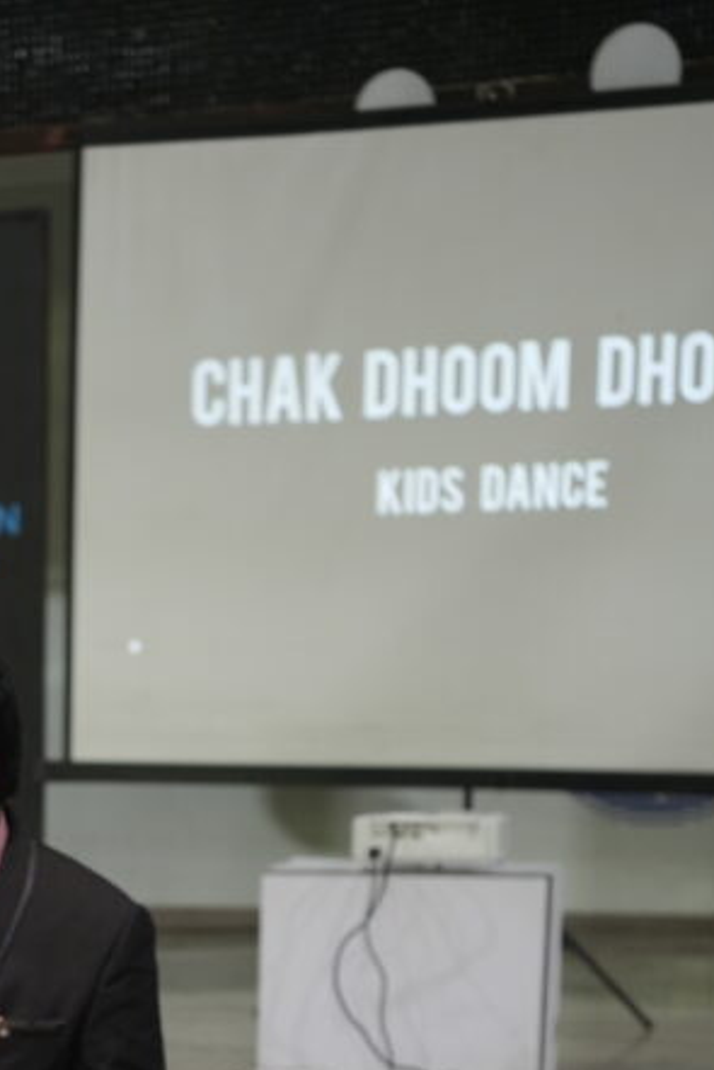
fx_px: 2408
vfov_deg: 23.7
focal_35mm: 81
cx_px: -88
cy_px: 1140
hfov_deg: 16.3
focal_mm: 35
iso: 1000
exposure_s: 1/100
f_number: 2.8
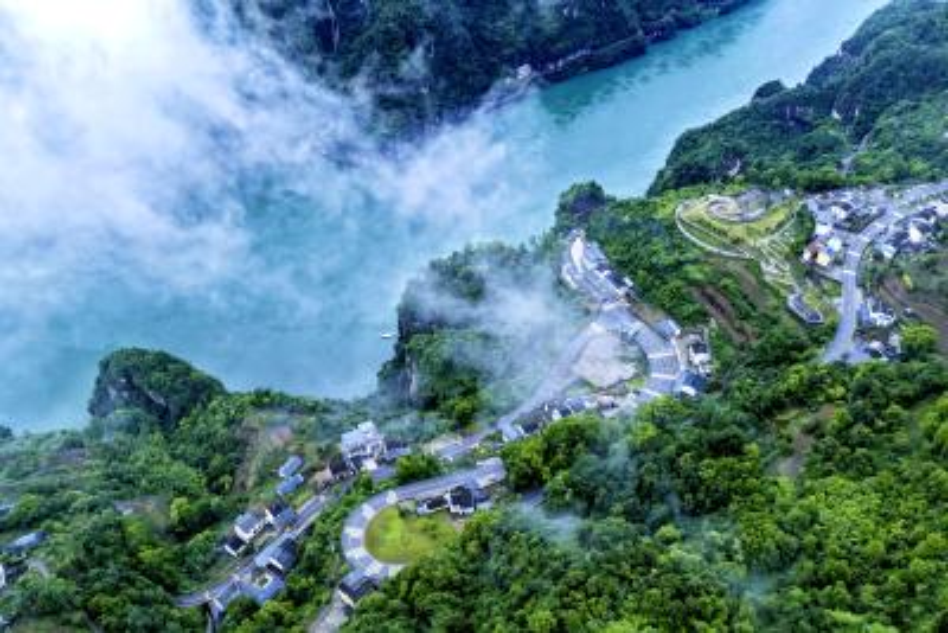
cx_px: 474
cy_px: 316
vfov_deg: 46.4
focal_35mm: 28
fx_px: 738
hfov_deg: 65.5
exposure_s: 1/60
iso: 160
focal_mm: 14.45
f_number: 6.3
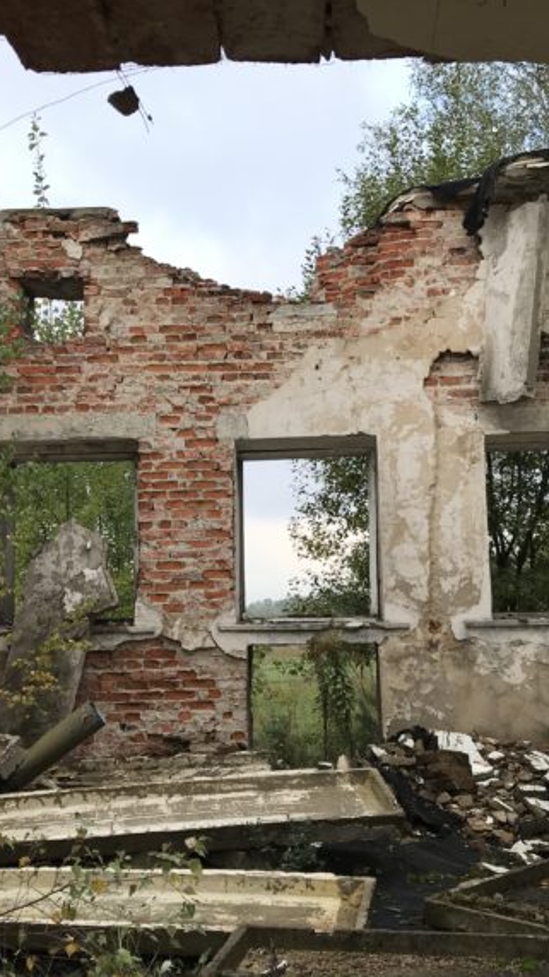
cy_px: 486
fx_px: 1062
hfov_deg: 29.0
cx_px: 277
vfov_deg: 49.4
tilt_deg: +6.2
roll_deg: +1.2
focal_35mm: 41
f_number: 1.8
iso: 20
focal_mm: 3.99
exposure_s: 1/414
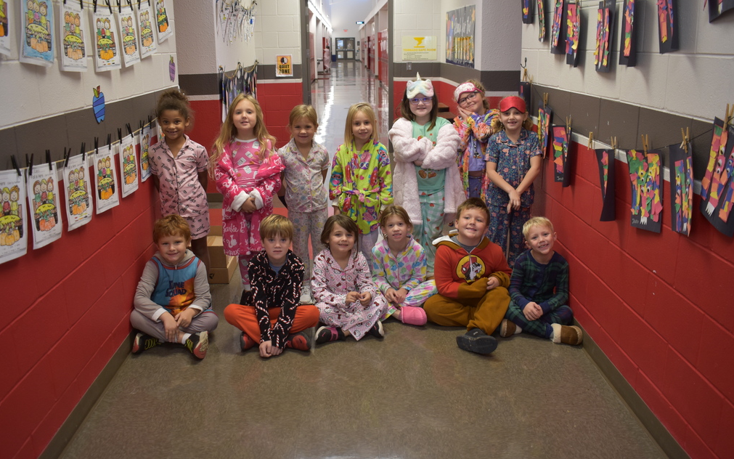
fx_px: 650
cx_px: 370
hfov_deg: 58.9
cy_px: 216
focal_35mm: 33
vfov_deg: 38.8
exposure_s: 1/40
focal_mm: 21
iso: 400
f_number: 3.8
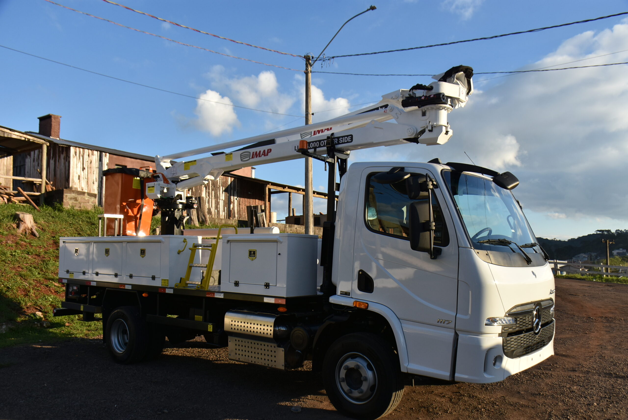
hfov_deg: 61.9
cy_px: 210
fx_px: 524
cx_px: 314
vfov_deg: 43.7
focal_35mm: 30
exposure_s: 1/500
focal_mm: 20
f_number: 8
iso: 250
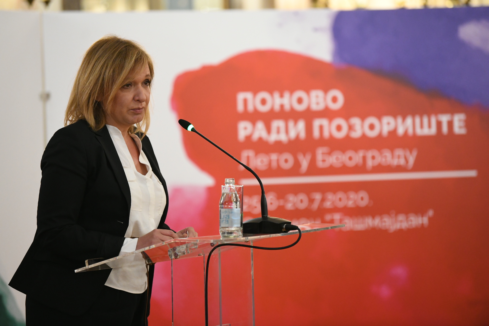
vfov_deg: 8.9
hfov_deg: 13.2
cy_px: 163
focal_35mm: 155
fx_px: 2105
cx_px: 244
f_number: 2.8
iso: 4000
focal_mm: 155
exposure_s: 1/160
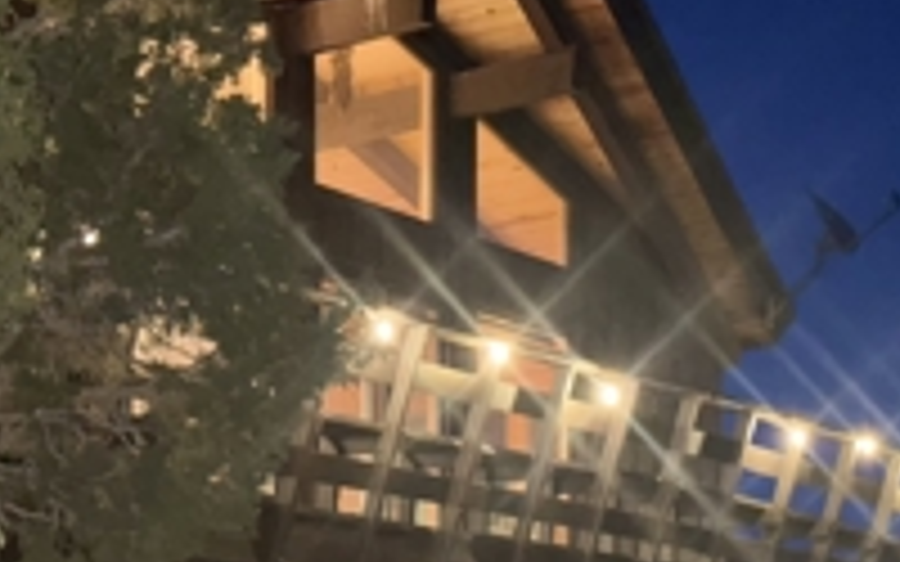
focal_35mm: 102
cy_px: 450
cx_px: 328
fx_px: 2502
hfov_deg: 20.3
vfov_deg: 12.8
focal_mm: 6.76
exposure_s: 1/5
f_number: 1.78
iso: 1250
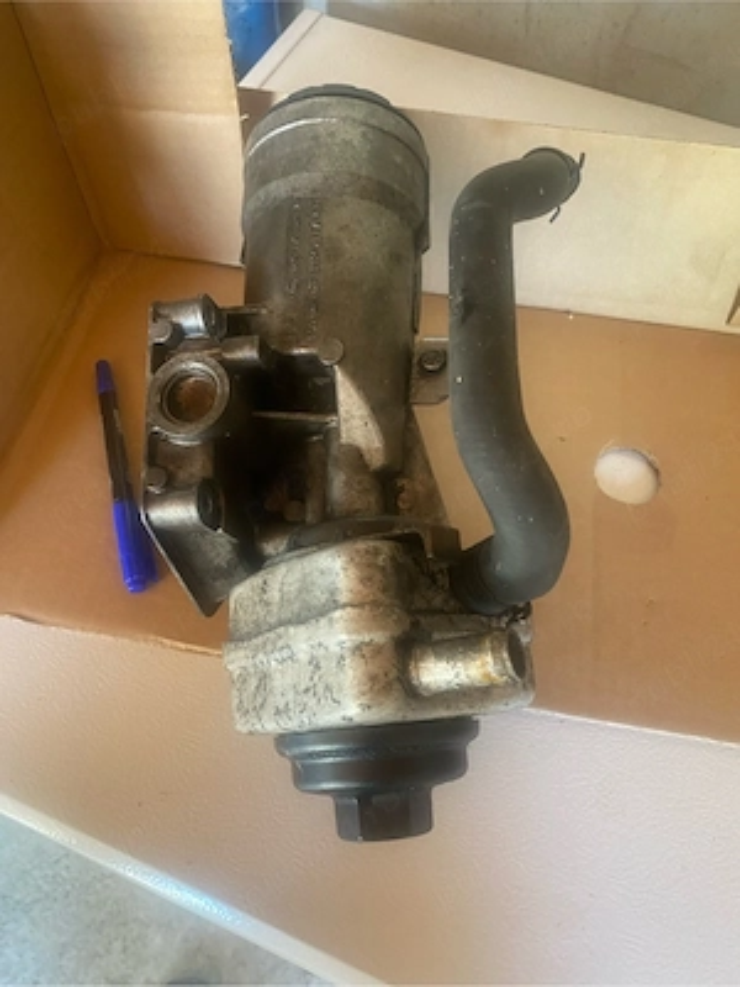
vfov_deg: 67.3
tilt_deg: -59.9
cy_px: 494
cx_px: 370
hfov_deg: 53.1
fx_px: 741
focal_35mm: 26
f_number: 1.8
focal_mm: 4.25
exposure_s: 1/60
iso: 250
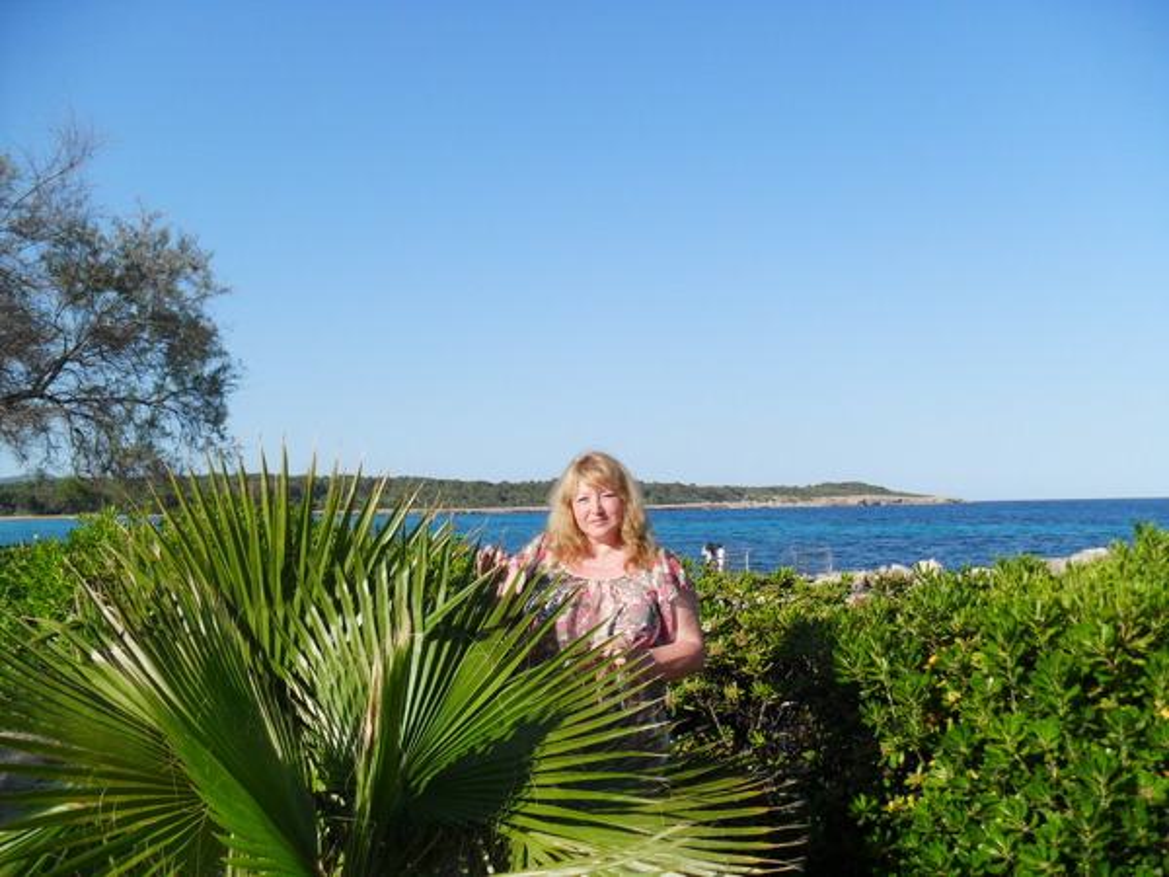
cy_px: 438
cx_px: 584
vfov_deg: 40.7
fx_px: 1182
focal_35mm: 35
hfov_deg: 52.6
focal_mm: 6.3
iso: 80
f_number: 7.6
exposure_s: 1/250
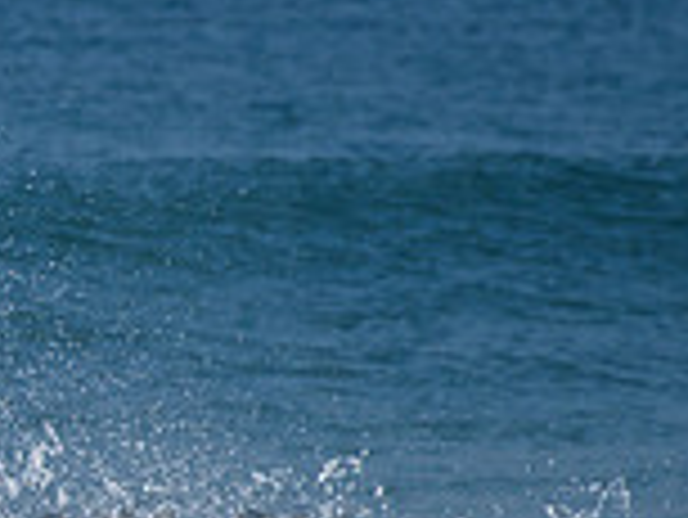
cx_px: -126
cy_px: 493
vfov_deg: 0.8
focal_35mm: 1883
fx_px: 37454
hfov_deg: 1.1
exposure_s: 1/2000
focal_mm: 500
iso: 220
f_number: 5.6
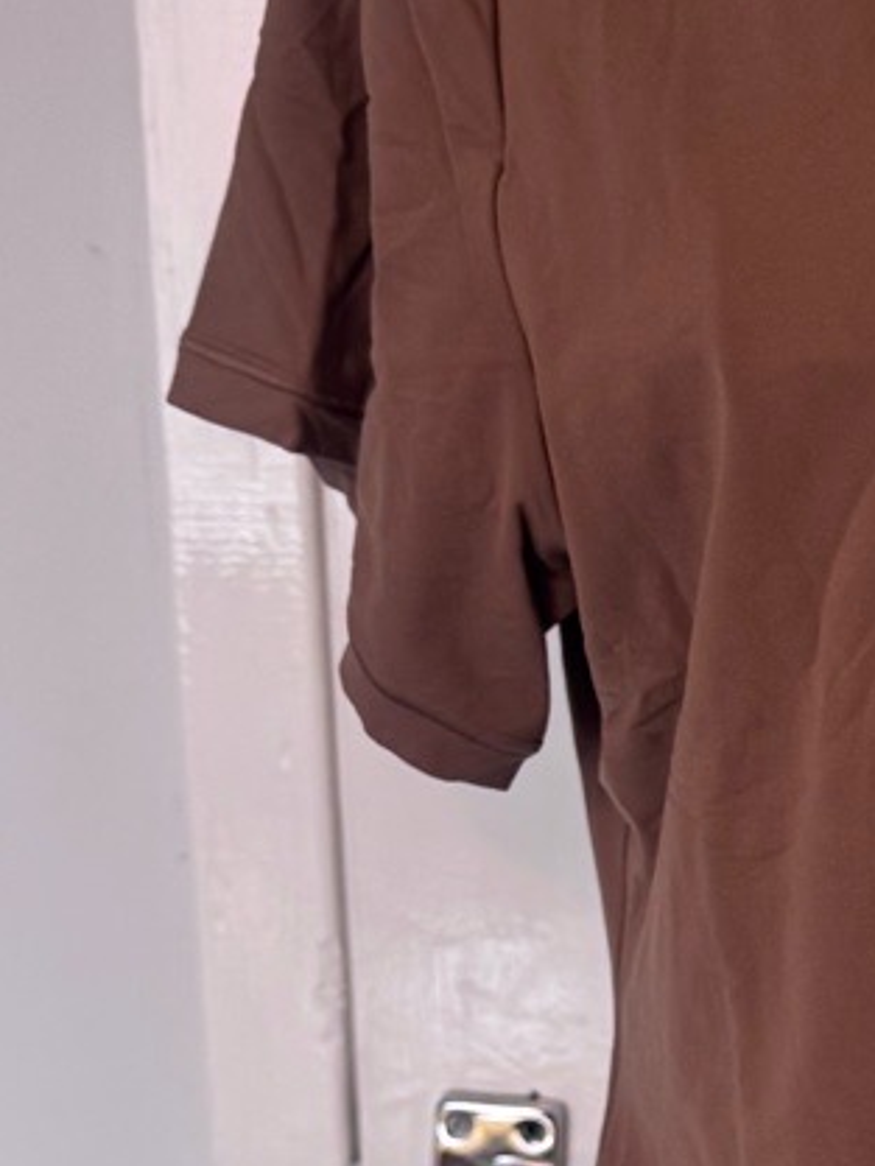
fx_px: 3099
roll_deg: -2.9
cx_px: 1269
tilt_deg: -19.1
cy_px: 1088
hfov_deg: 15.0
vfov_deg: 20.8
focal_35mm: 92
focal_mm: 6.76
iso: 160
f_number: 1.78
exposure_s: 1/100
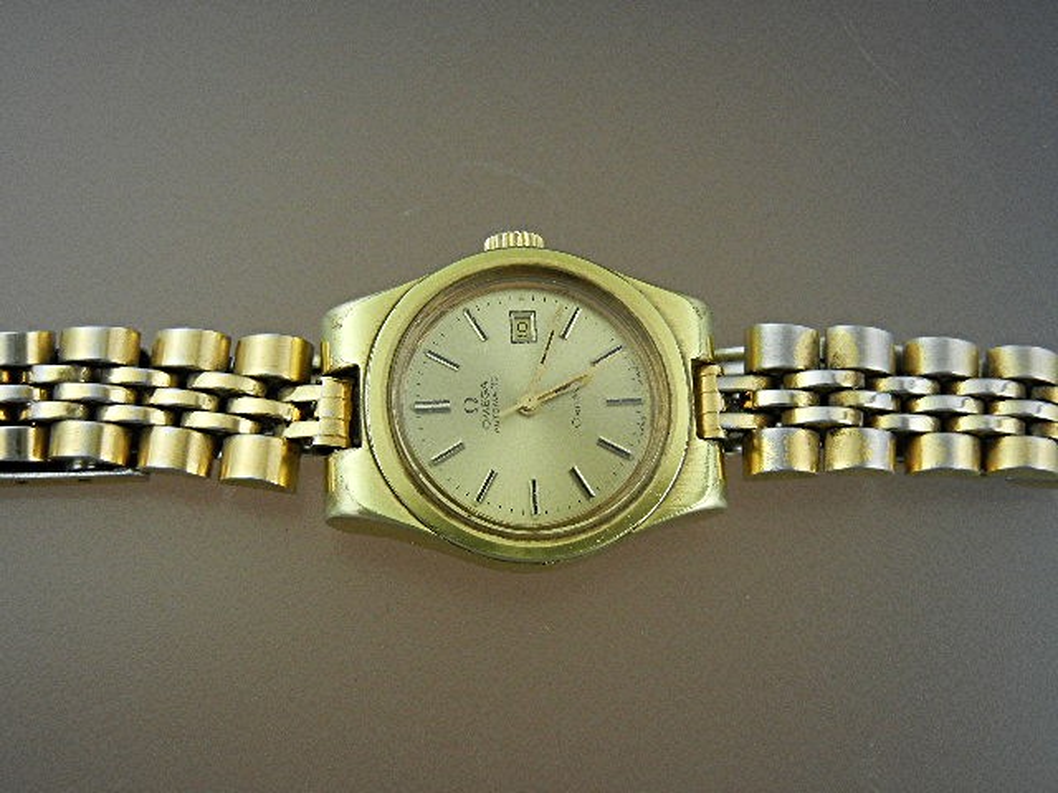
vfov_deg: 24.8
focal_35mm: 59
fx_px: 1803
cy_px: 396
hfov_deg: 32.7
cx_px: 529
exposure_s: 1/32.3
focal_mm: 10.6
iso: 400
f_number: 4
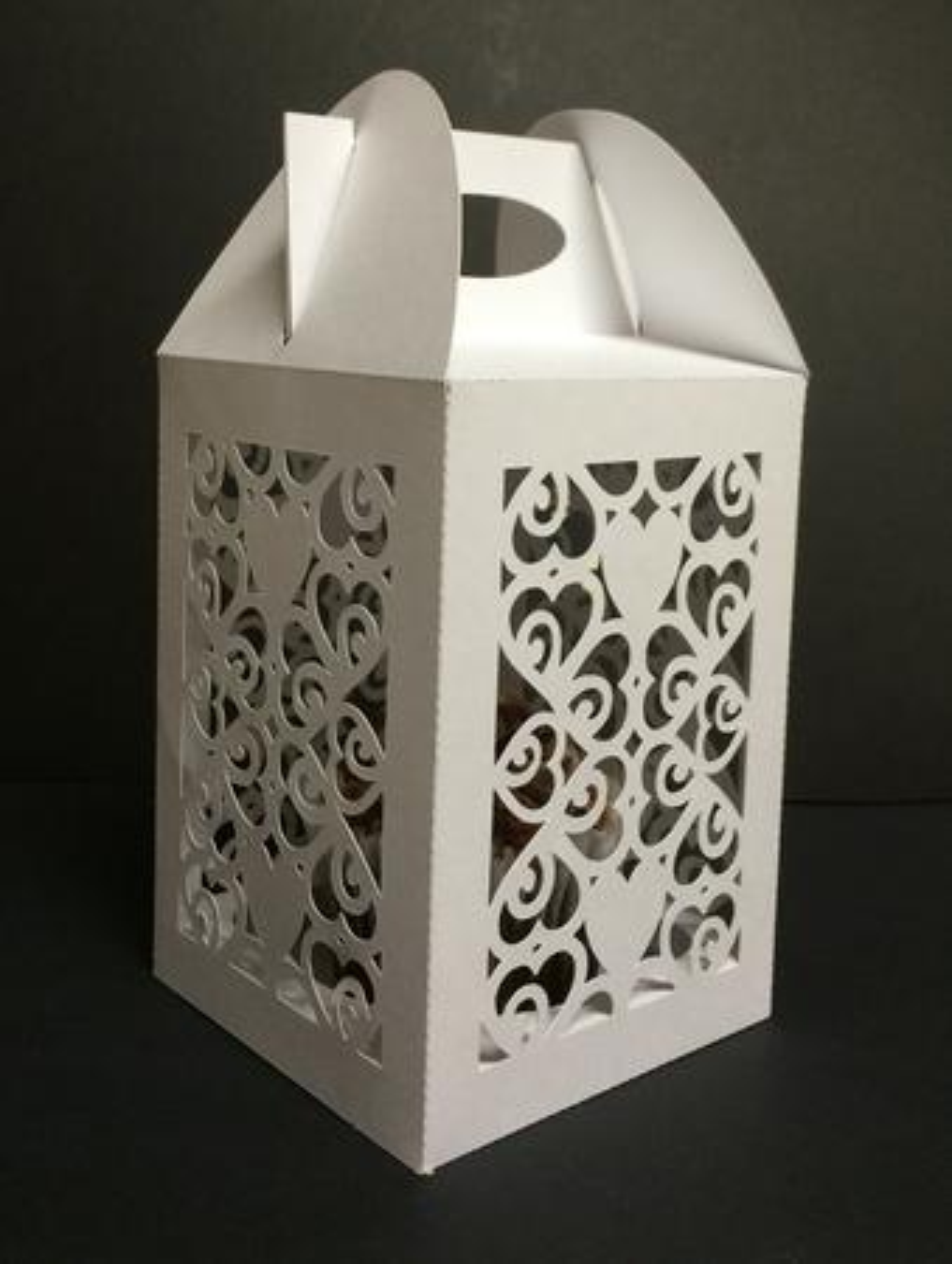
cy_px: 632
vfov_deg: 61.6
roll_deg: +0.4
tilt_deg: -6.6
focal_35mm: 29
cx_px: 476
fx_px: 1060
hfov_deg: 48.3
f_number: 2.2
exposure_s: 1/33
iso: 160
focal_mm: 4.15
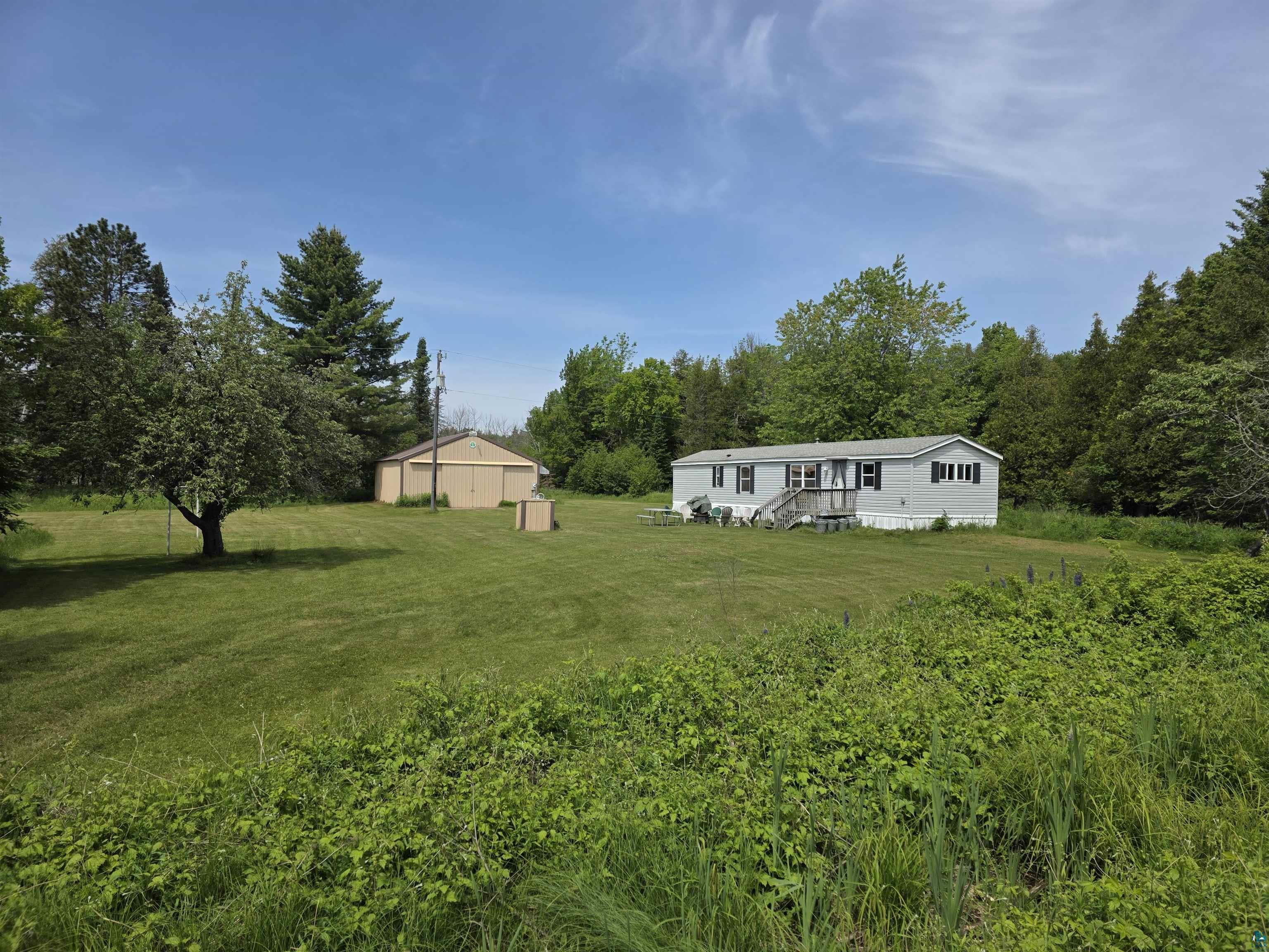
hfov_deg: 73.9
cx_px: 634
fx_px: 843
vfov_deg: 58.9
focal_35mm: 23
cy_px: 476
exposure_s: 1/7626
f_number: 1.7
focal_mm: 6.3
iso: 80
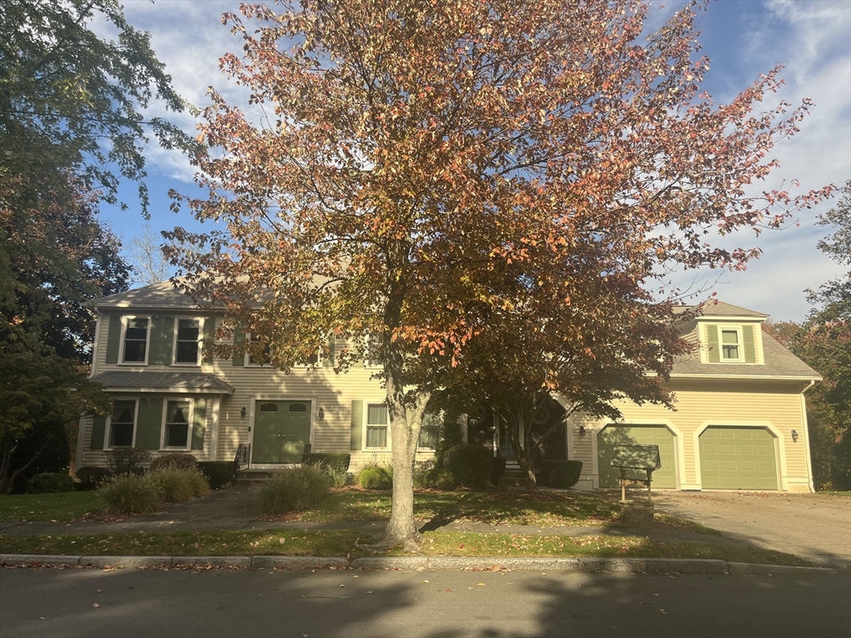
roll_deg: +0.0
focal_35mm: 26
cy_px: 319
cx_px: 426
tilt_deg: +9.6
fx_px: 639
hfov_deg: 67.3
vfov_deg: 53.1
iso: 50
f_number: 1.6
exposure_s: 1/2268
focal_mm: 5.1
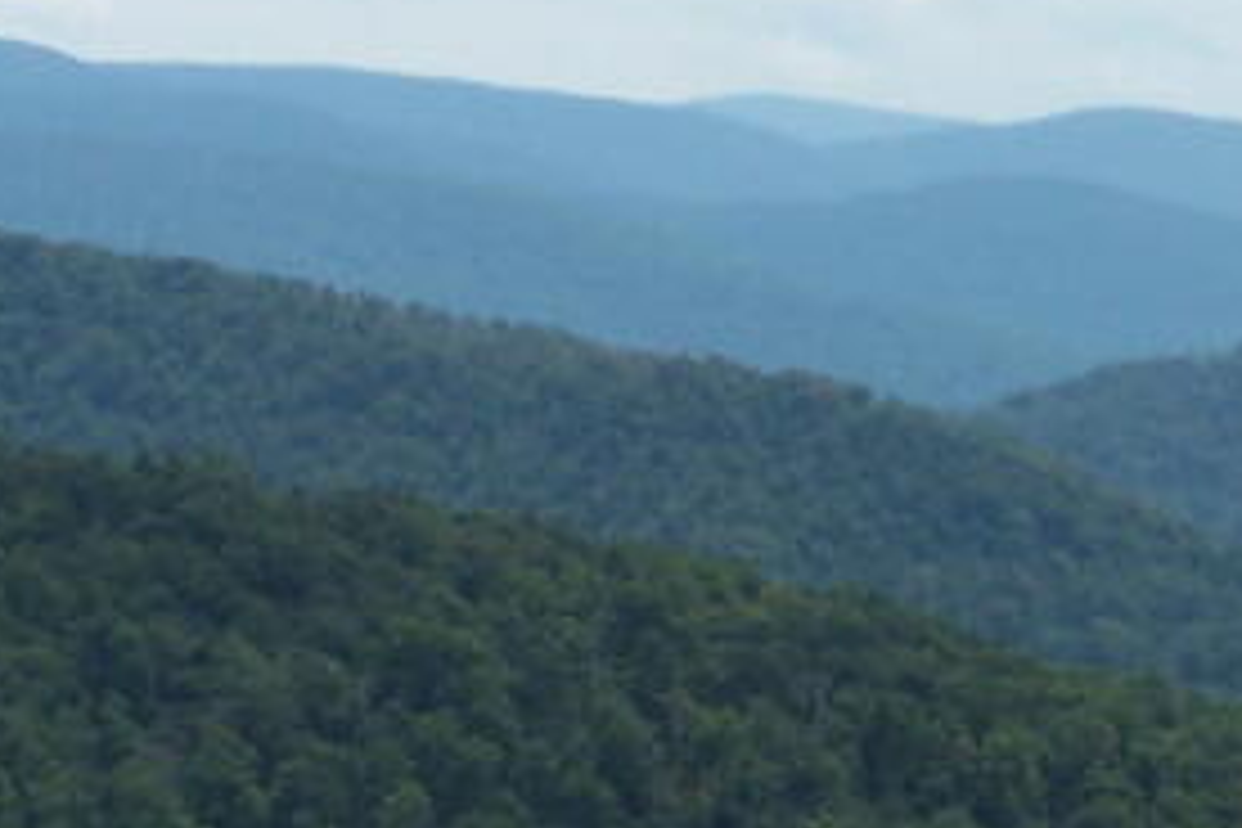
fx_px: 9970
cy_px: 148
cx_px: 1912
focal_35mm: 289
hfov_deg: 7.0
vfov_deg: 4.8
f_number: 4.5
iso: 80
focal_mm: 12.4
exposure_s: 1/800
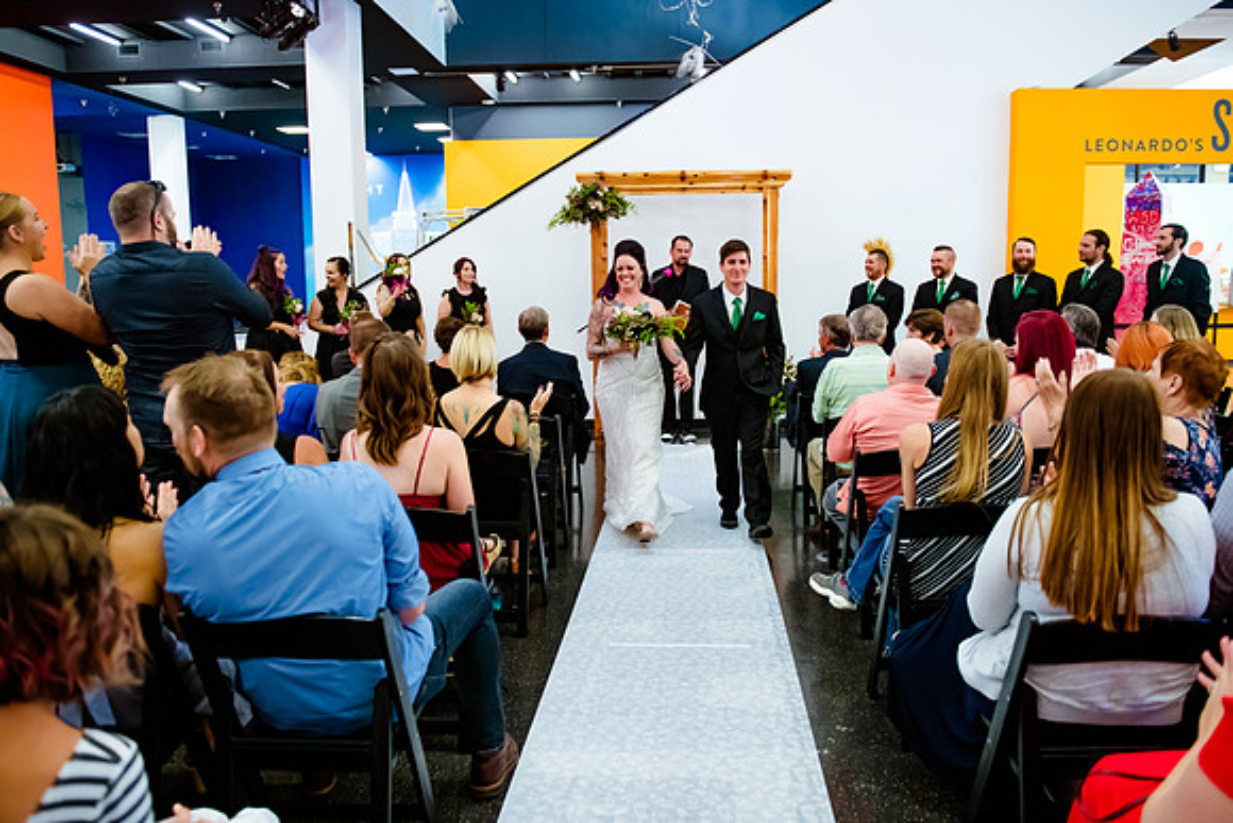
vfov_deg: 46.2
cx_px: 633
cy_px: 401
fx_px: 964
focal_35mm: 28
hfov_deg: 65.2
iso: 4000
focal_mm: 26
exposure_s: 1/125
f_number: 2.8
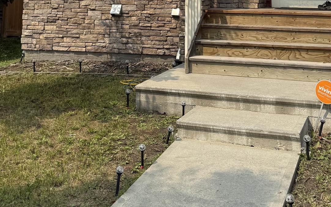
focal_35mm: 54
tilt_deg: +8.3
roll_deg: +1.3
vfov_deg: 21.2
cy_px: -79
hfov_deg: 37.5
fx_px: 487
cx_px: 171
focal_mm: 6.76
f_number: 1.78
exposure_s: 1/4167
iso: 80
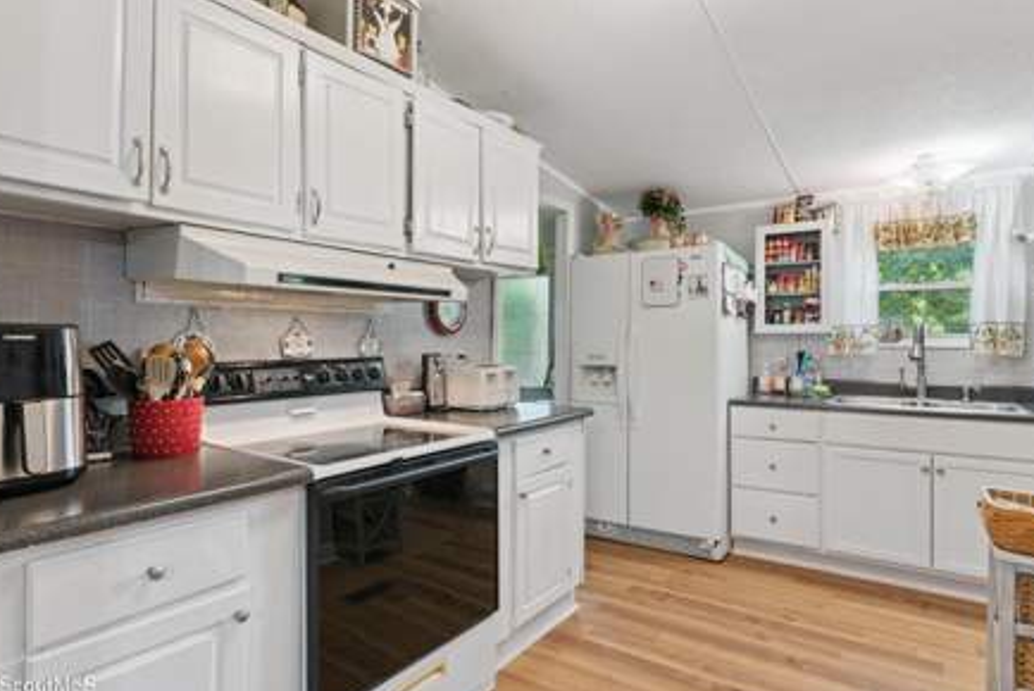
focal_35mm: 21
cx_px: 498
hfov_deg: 81.1
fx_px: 604
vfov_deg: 59.6
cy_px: 338
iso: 250
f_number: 8
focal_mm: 19
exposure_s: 1/13
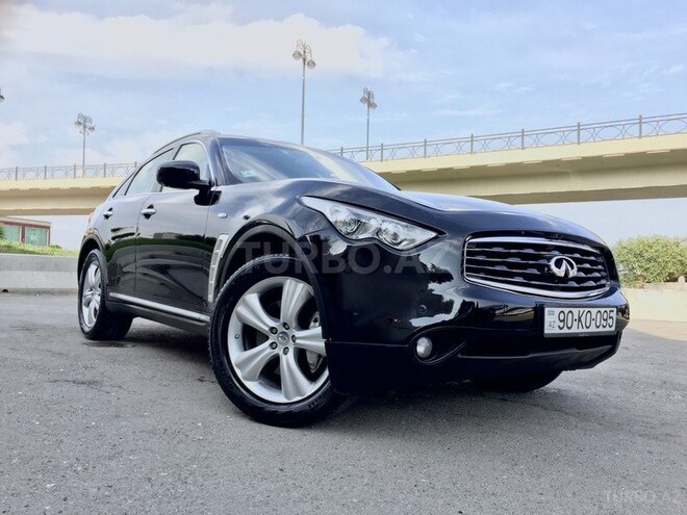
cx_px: 344
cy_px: 258
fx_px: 576
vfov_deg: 48.2
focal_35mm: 29
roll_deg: -2.6
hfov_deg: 61.7
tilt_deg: +2.0
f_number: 2.2
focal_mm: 4.15
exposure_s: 1/271
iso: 32
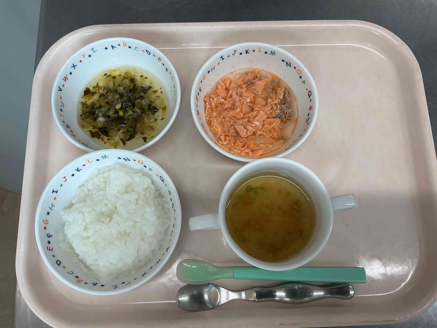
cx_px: 218
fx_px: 366
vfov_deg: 48.2
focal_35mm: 29
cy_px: 164
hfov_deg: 61.7
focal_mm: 3
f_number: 1.8
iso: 40
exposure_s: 1/120
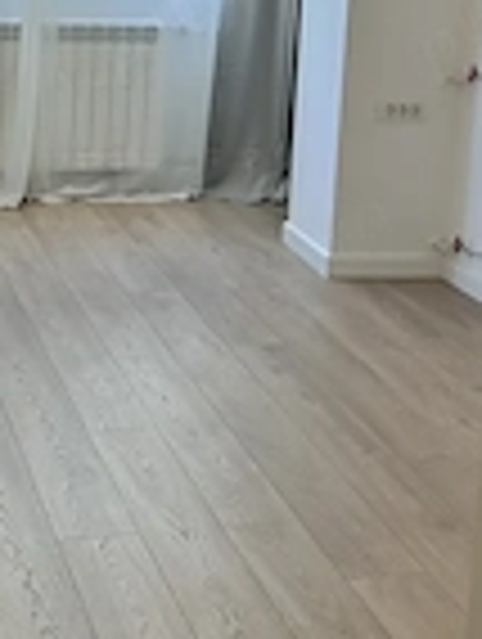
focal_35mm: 73
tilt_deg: -6.8
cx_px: 86
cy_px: 36
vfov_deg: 25.6
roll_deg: -2.1
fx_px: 1351
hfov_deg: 20.0
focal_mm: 5.7
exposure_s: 1/260
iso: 50
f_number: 1.5
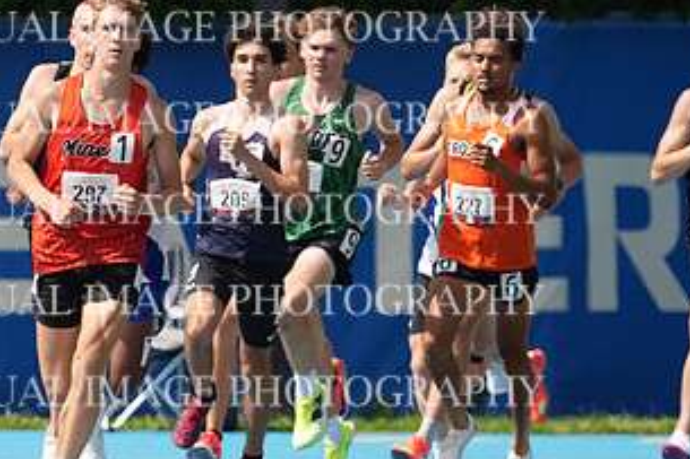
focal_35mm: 811
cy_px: 254
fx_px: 15535
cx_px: 217
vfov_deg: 1.7
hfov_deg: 2.5
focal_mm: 426
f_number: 6.3
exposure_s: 1/2000
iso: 500
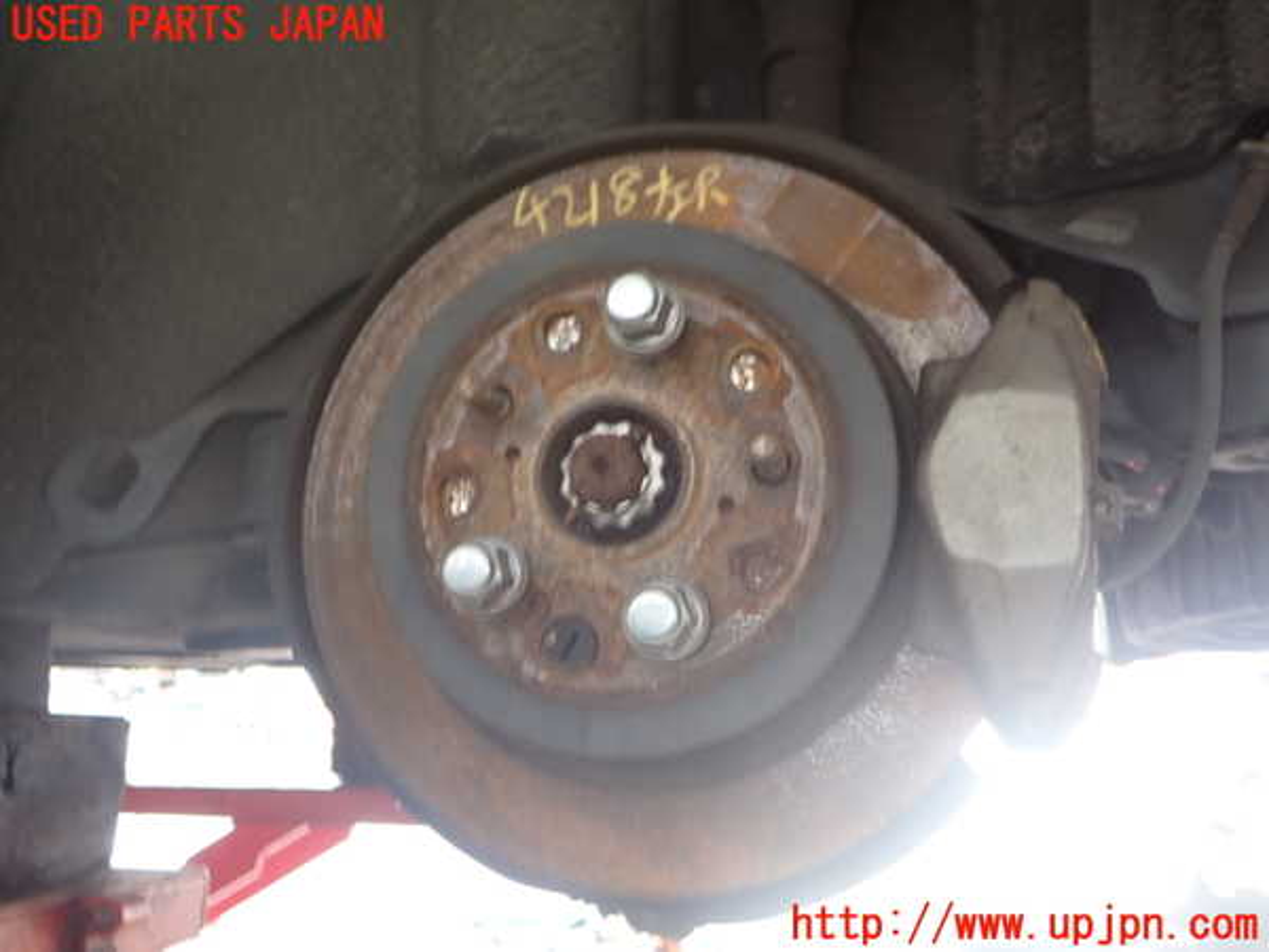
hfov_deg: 60.0
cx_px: 634
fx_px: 1100
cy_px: 476
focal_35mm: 30
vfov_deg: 46.8
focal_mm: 5.4
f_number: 2.3
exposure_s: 1/30
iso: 200
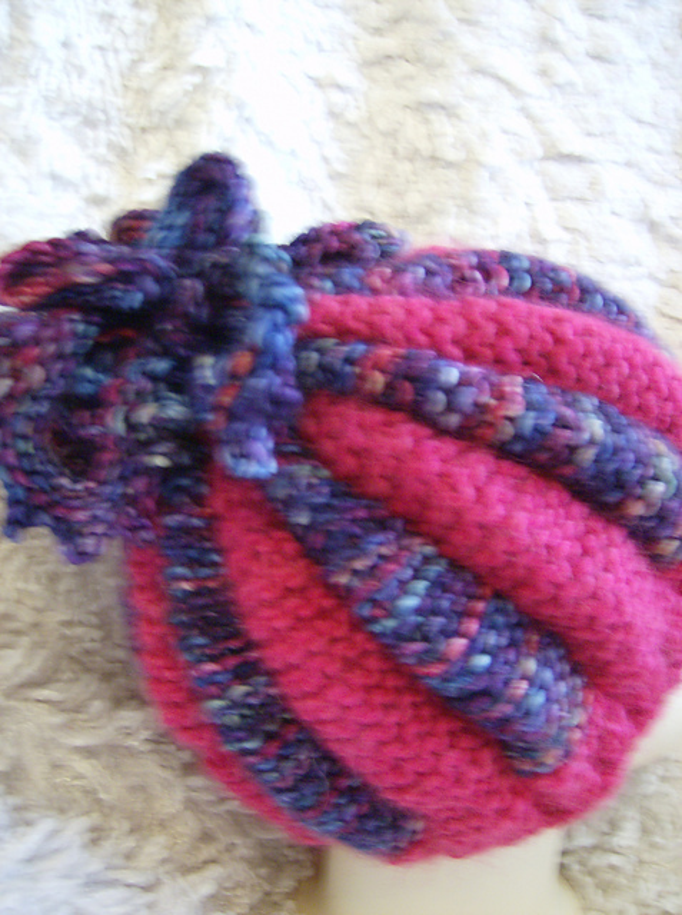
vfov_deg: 51.5
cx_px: 341
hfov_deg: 39.5
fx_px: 950
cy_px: 458
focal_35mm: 36
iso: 200
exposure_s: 1/6.55
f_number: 2.8
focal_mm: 6
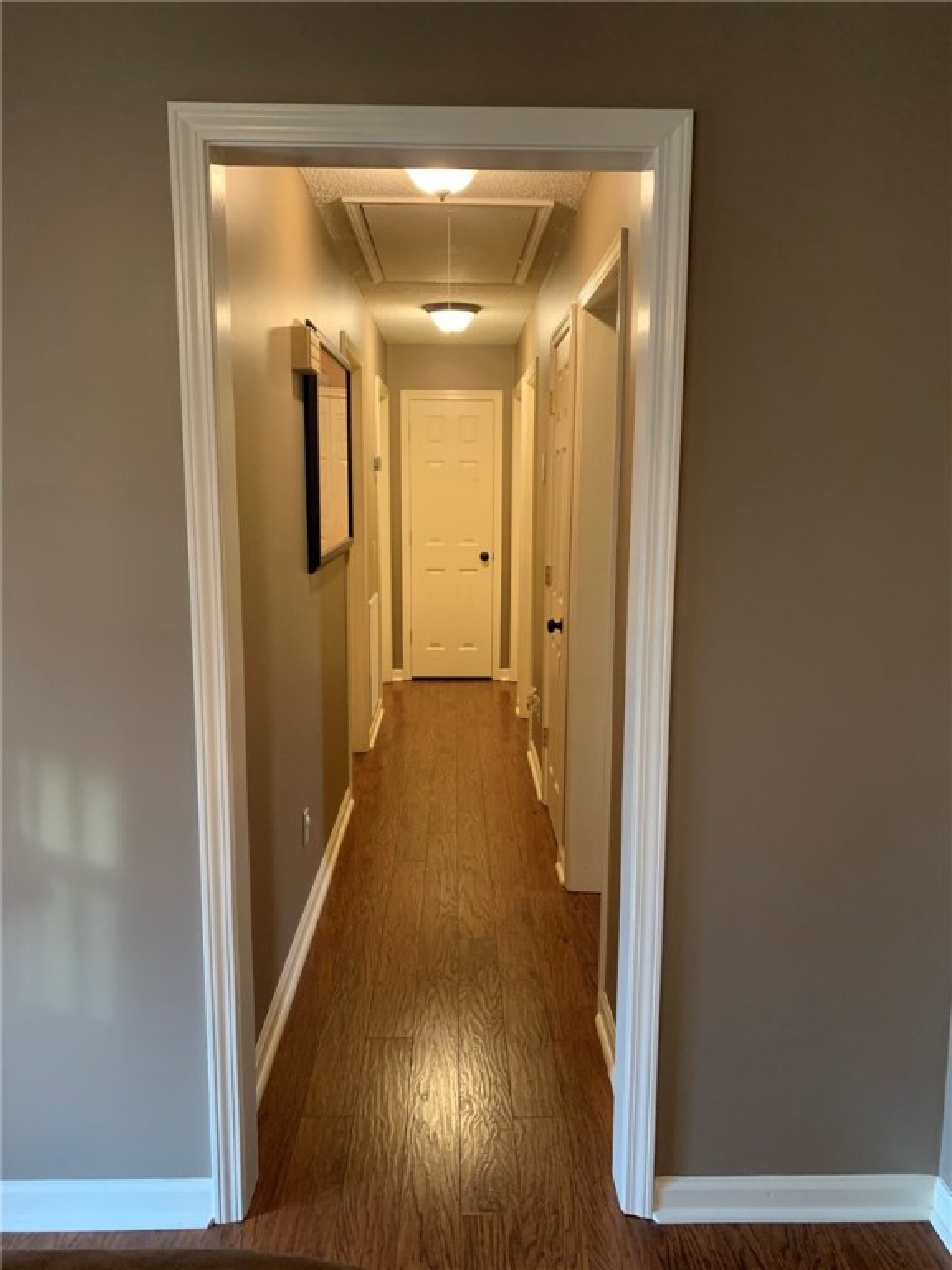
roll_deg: -0.8
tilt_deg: -10.1
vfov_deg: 67.3
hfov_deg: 53.1
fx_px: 953
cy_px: 635
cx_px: 476
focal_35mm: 26
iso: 400
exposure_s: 1/40
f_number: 1.8
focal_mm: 4.25
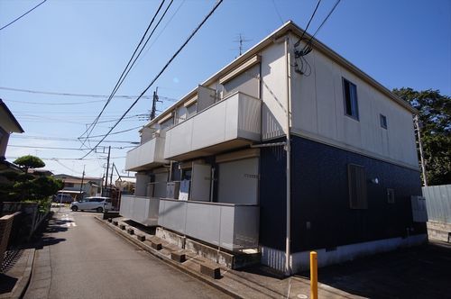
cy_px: 150
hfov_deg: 73.8
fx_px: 300
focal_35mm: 24
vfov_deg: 53.0
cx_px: 226
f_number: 13
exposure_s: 1/80
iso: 100
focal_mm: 16
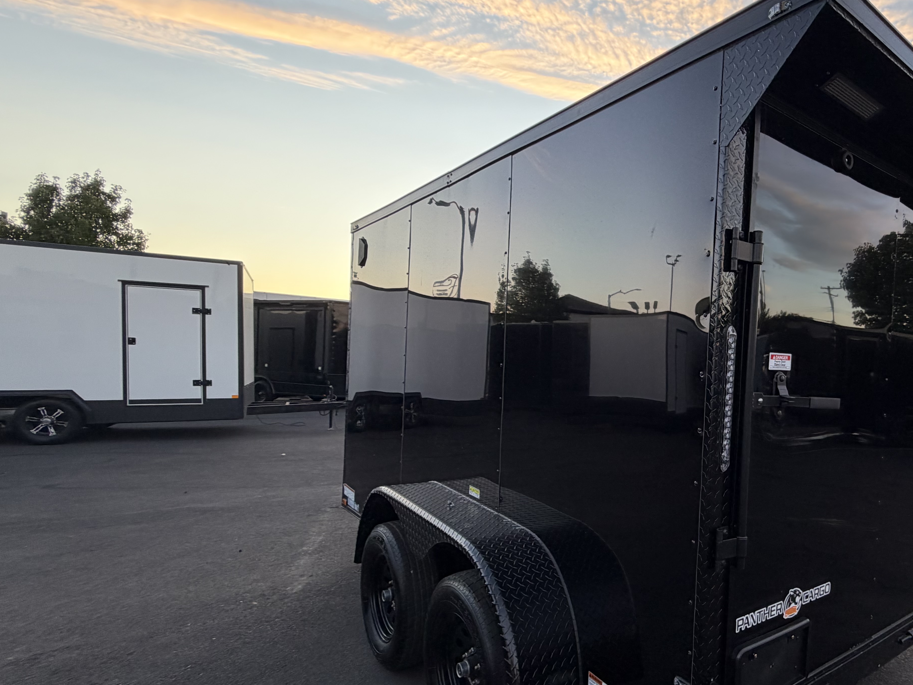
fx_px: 580
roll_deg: -0.8
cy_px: 383
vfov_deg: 60.9
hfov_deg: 70.9
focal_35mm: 22
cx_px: 691
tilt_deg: -1.6
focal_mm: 2.22
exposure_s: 1/144
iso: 40
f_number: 2.2
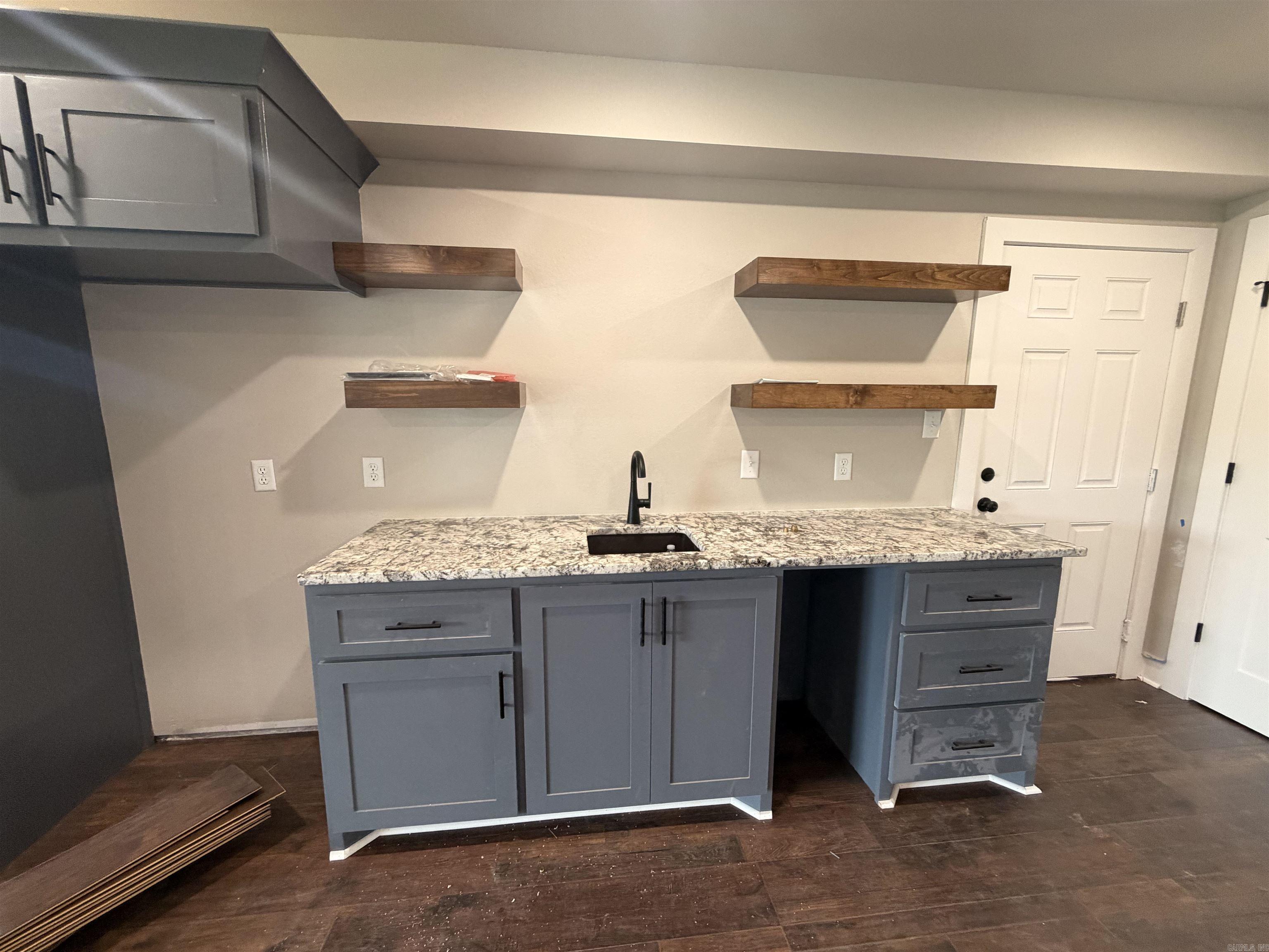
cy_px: 476
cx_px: 634
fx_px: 513
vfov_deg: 85.7
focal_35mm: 14
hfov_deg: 102.1
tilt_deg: -8.8
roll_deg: +1.1
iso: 250
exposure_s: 1/60
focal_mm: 2.22
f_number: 2.2
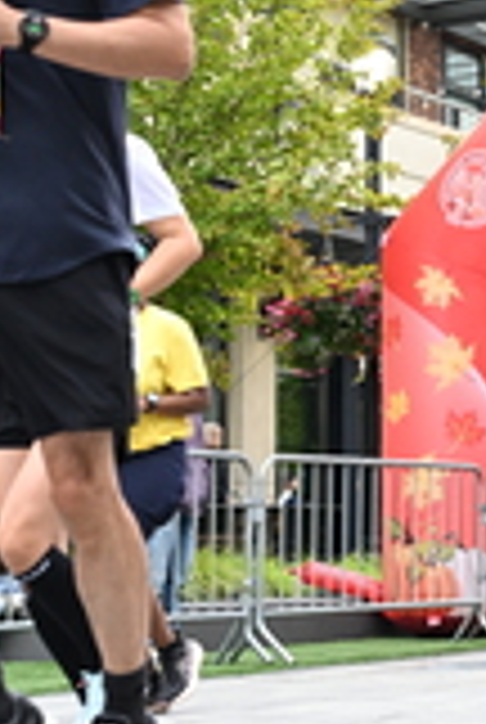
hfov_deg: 13.3
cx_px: 668
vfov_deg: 20.3
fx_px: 1996
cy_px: 130
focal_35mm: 99
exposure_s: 1/640
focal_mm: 29
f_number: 4
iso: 2000
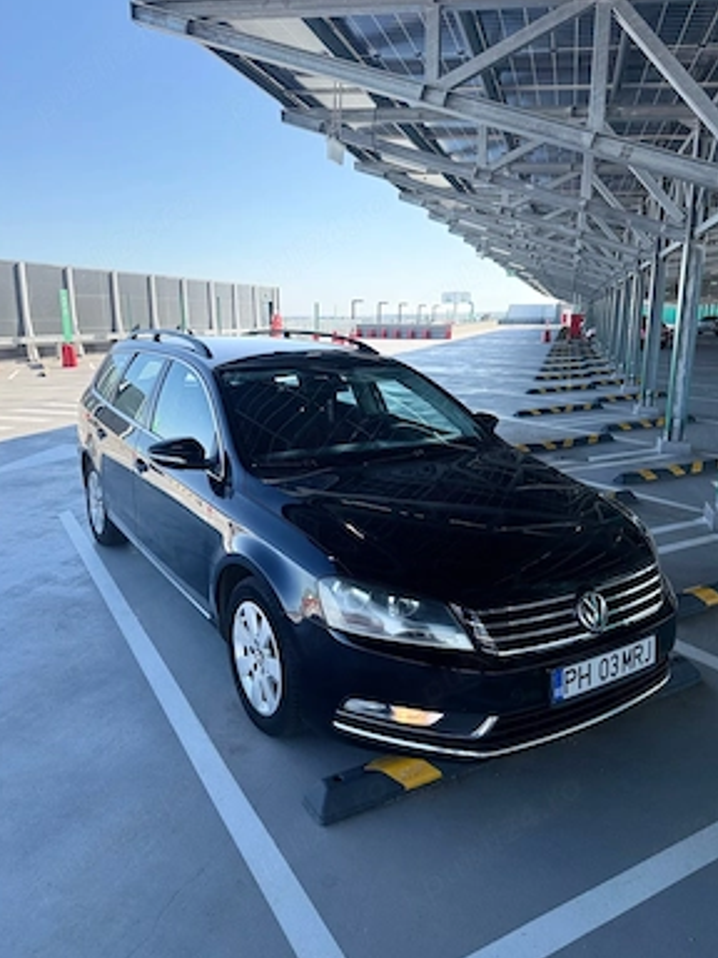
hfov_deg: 54.9
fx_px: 691
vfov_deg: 69.4
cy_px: 479
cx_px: 357
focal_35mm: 25
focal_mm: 6.76
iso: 80
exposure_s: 1/1230
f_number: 1.78
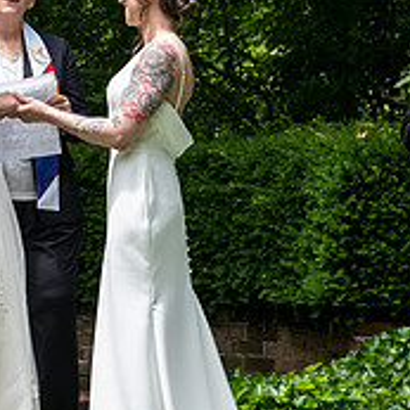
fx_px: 2144
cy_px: 68
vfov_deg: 10.9
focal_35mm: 160
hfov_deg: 10.9
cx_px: 38
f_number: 5
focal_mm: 56
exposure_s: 1/400
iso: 500
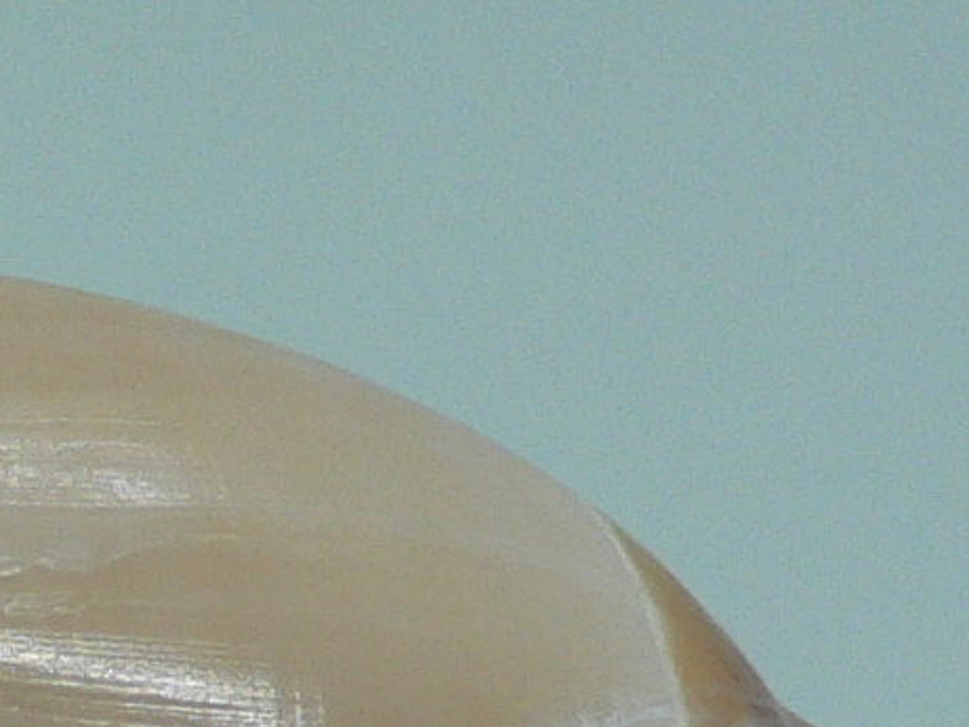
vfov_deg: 9.5
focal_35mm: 153
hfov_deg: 12.4
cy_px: 1034
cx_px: -353
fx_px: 4284
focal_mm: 4.6
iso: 80
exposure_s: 1/60
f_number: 2.8
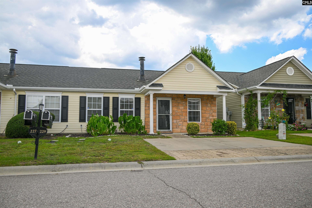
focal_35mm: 28
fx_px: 247
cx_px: 156
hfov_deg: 64.6
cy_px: 104
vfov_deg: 45.7
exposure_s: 1/200
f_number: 6.3
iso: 90
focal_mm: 28.5
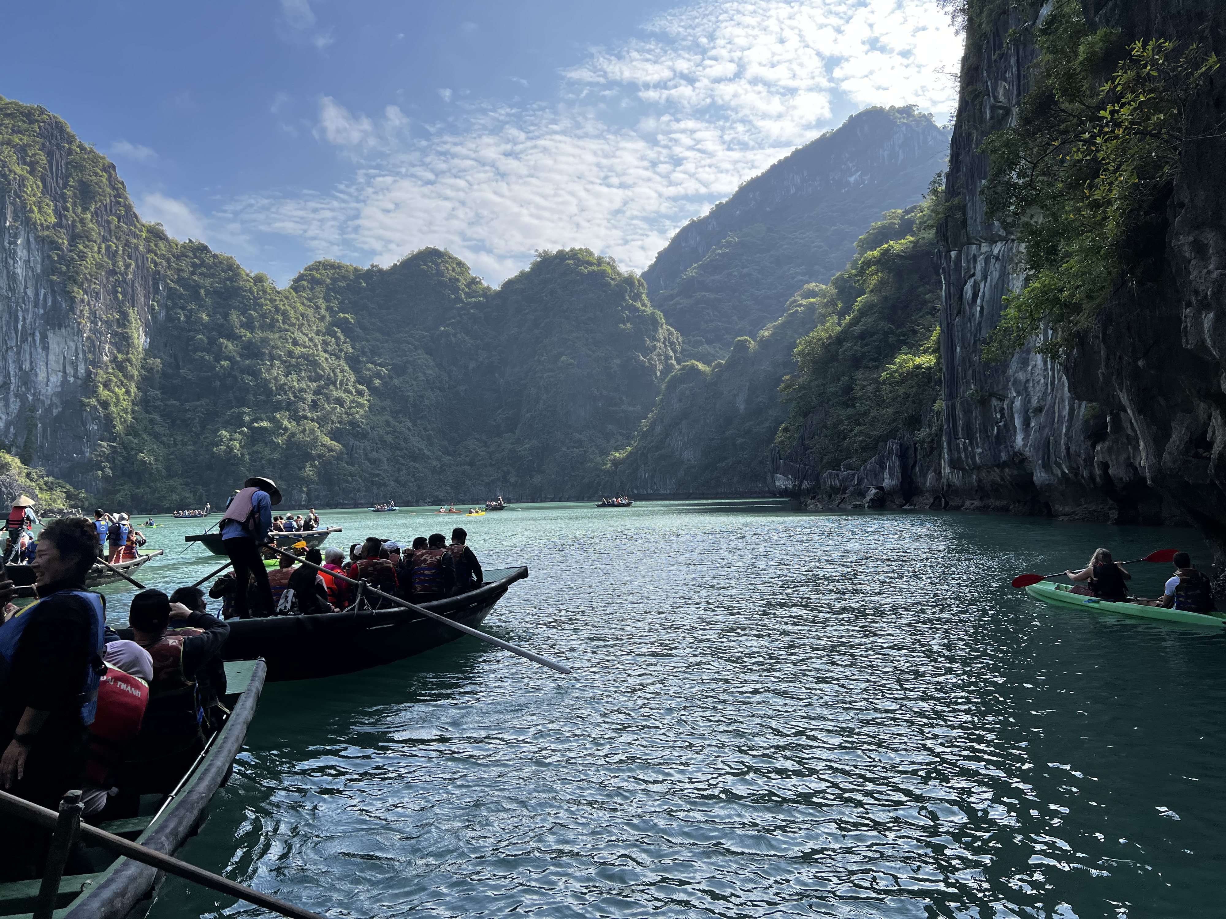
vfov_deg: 53.1
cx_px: 613
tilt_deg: +1.4
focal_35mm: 26
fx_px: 921
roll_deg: +1.6
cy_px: 460
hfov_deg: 67.3
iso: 50
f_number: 1.5
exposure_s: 1/1934
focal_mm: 5.7
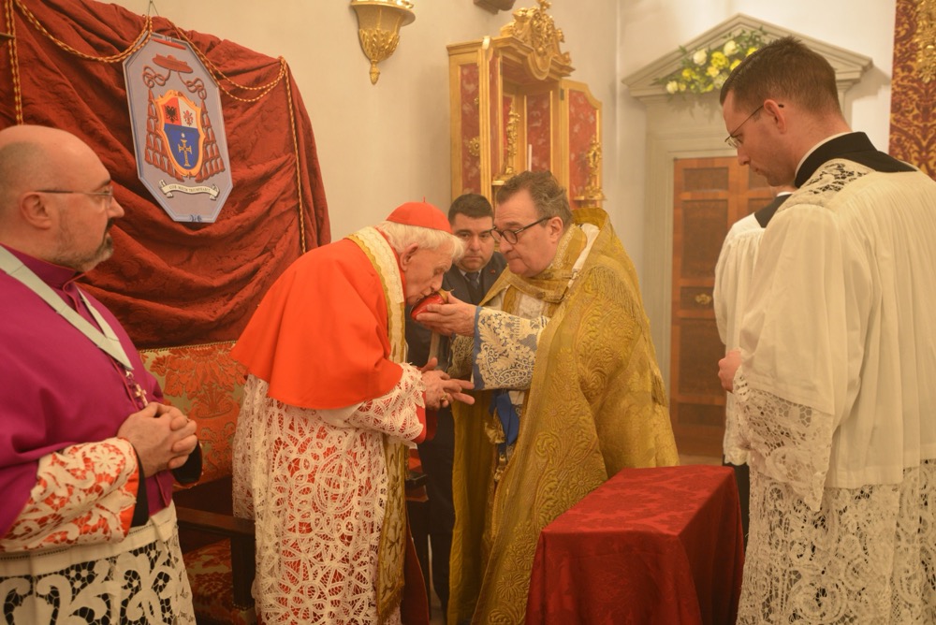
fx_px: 910
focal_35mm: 35
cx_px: 468
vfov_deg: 37.9
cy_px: 312
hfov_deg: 54.4
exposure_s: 1/60
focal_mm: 35
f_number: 4
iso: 1600
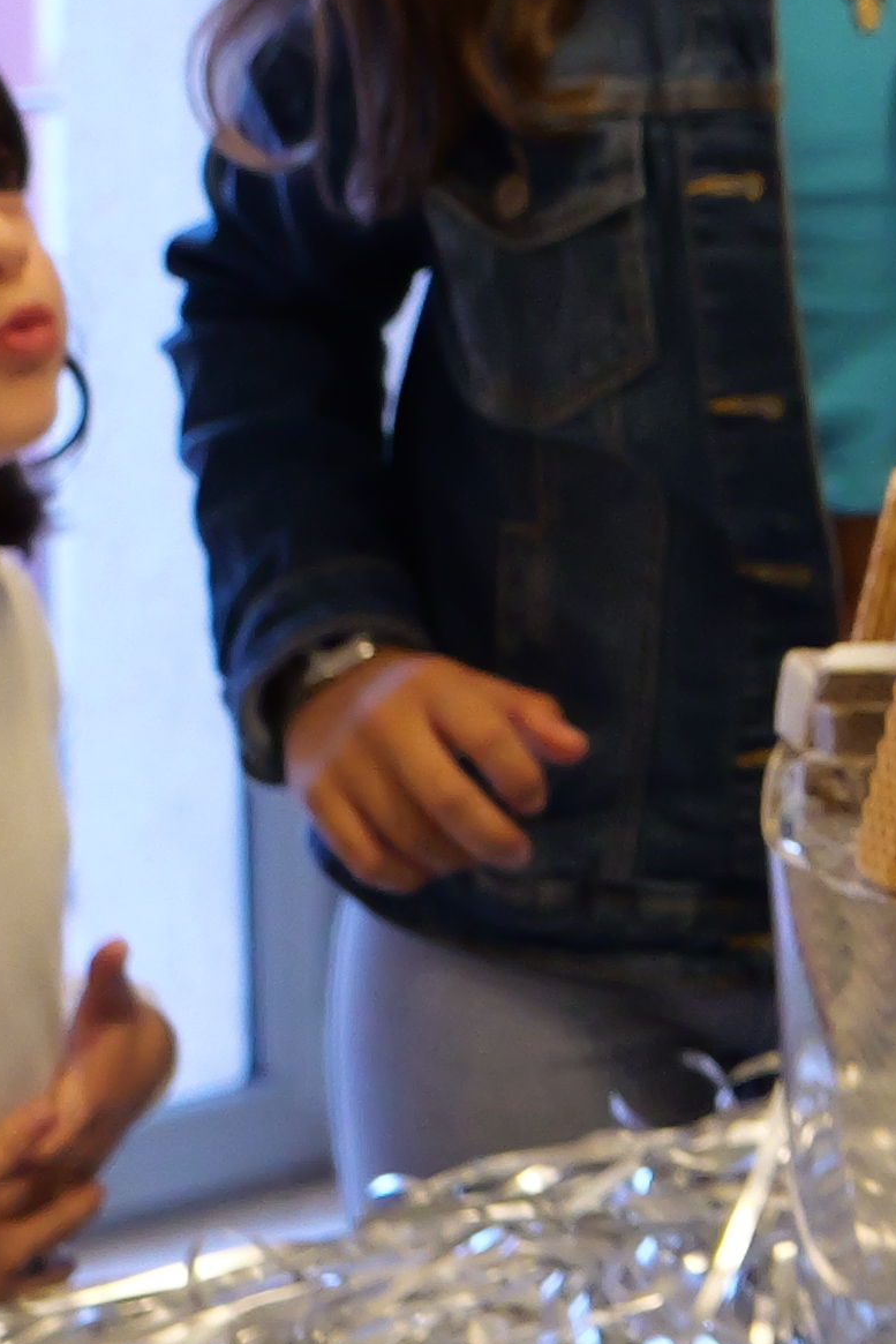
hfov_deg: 7.4
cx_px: 2581
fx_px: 6158
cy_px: -497
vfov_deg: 12.0
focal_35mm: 165
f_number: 3.1
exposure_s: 1/100
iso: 1000
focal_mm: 16
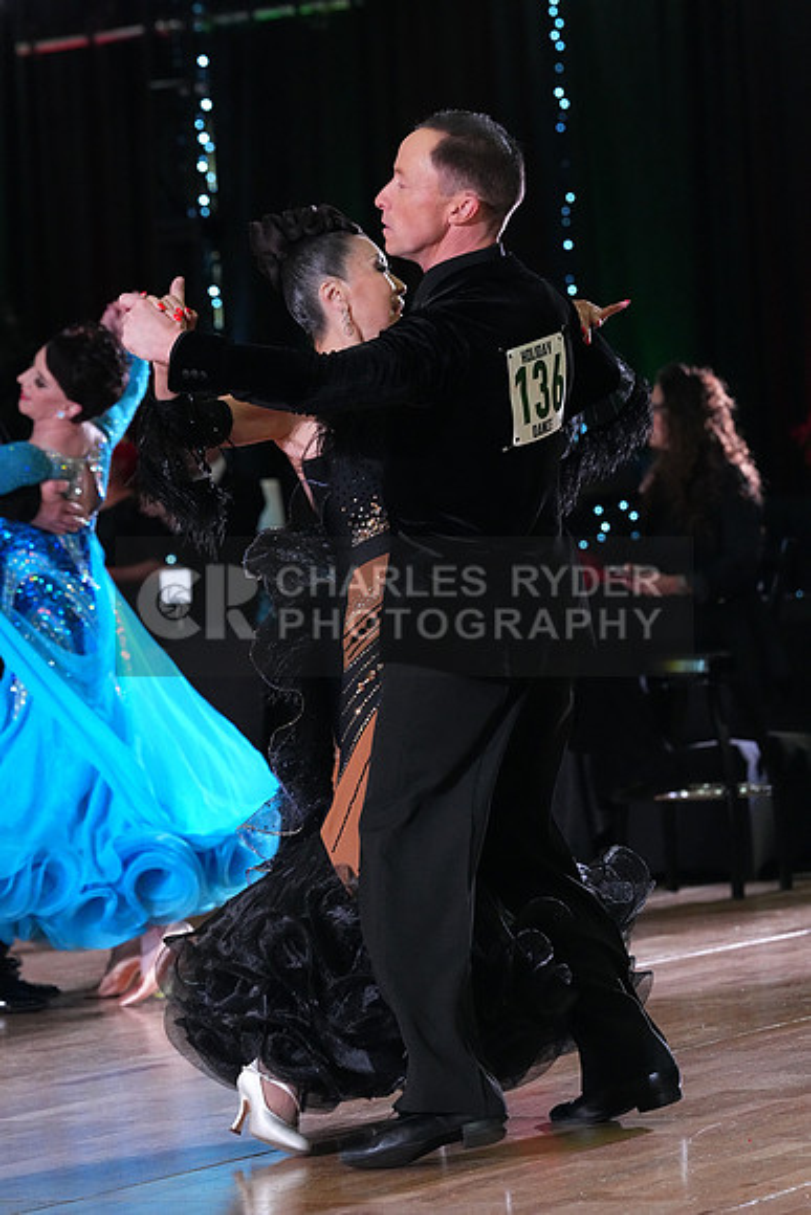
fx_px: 4829
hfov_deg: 9.6
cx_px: 406
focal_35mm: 143
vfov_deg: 14.3
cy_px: 608
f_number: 6.3
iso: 10000
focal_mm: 143
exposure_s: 1/400
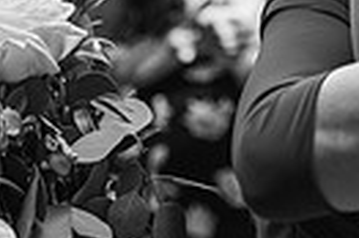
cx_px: 438
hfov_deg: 12.9
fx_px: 1544
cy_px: -276
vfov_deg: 8.3
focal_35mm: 155
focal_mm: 35
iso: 100
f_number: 2.2
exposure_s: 1/500
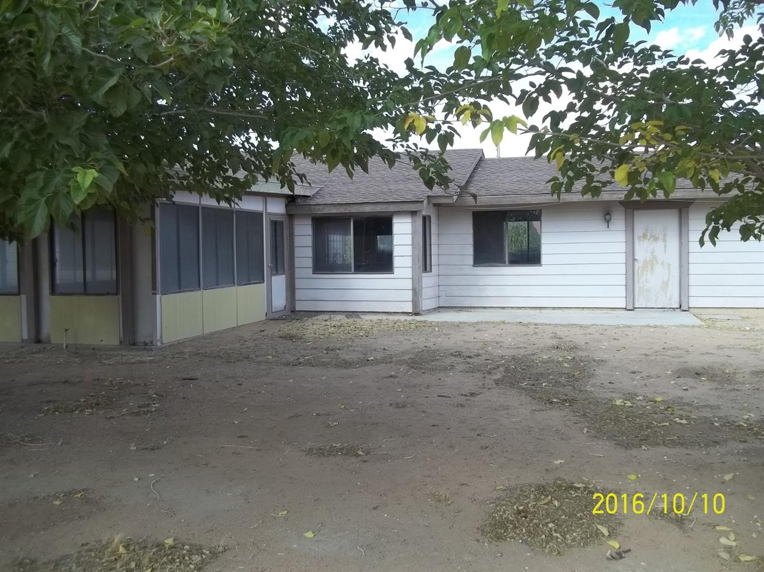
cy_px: 286
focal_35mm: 32
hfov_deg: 56.8
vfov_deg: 44.1
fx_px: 706
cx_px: 382
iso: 64
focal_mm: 5.7
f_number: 2.9
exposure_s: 1/400
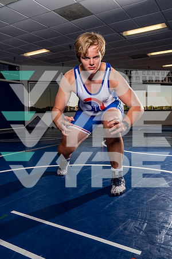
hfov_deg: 43.6
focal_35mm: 30
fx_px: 215
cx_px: 86
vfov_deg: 61.9
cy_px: 130
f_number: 8
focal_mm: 30
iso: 200
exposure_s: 1/250
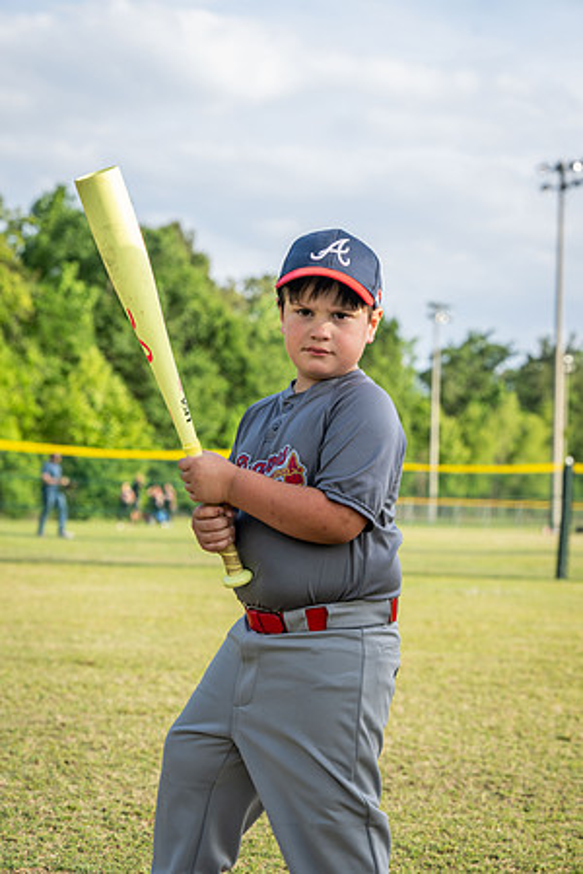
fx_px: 1992
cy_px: 437
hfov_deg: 16.7
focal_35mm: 82
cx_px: 292
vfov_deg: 24.8
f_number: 5.6
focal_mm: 82
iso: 100
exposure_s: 1/200
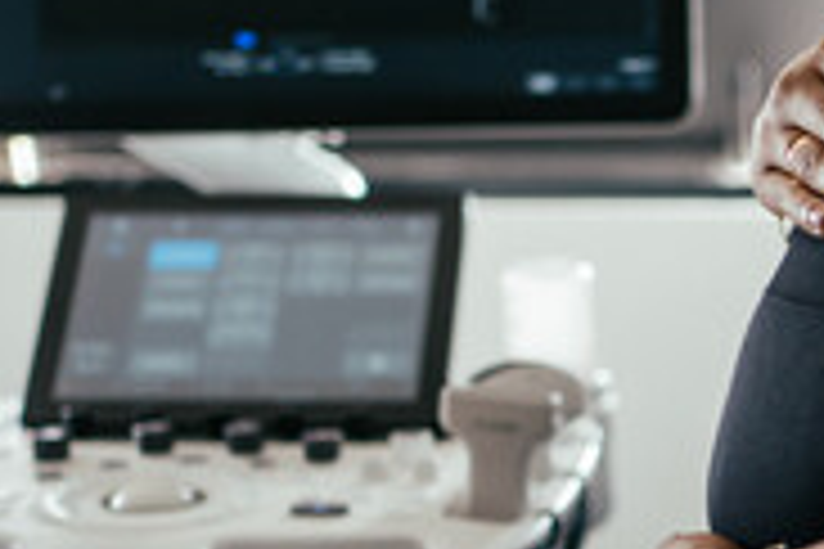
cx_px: 765
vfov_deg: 11.9
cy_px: 369
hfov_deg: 17.5
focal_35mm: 115
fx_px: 2632
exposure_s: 1/250
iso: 2000
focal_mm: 35
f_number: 2
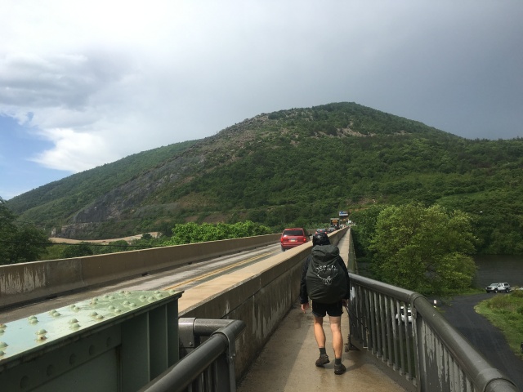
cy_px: 196
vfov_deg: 48.2
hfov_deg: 61.7
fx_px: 438
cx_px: 262
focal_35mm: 29
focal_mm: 4.15
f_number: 2.2
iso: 25
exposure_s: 1/1538
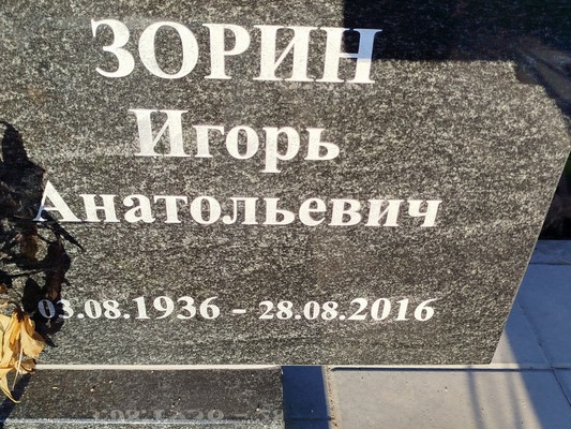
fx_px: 594
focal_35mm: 36
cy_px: 250
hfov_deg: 51.3
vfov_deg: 39.6
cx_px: 274
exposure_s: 1/852
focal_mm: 5.31
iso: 50
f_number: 1.7
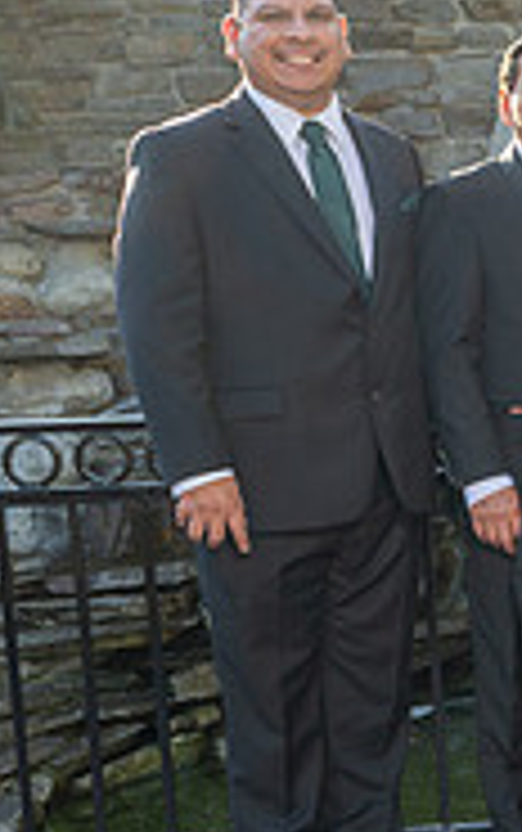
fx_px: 2044
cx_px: 1129
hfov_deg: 12.4
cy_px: 519
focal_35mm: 90
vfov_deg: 23.0
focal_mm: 24
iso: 100
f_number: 4
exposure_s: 1/250
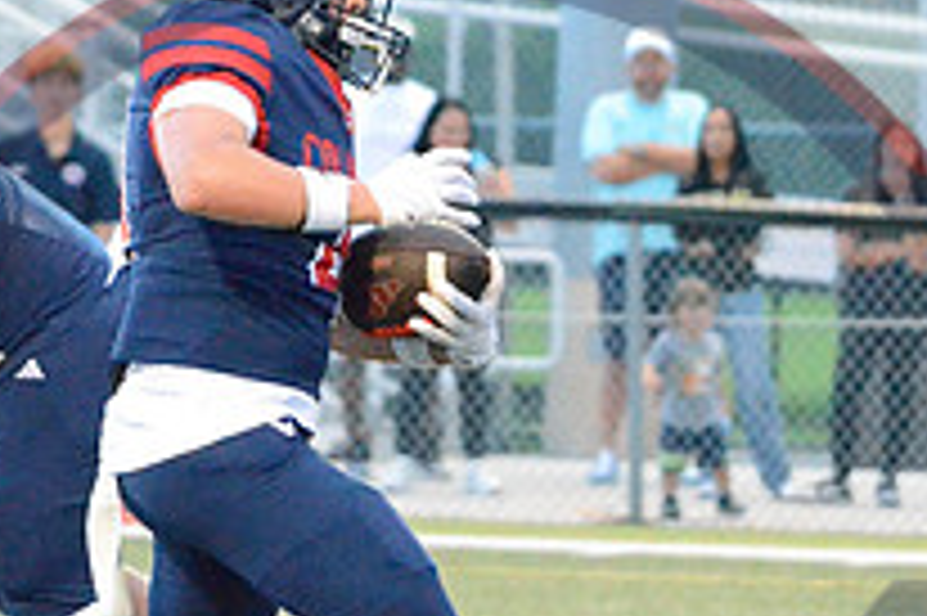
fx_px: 14650
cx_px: 405
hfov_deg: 3.6
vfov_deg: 2.4
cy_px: 400
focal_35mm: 569
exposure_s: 1/500
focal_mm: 135
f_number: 4.8
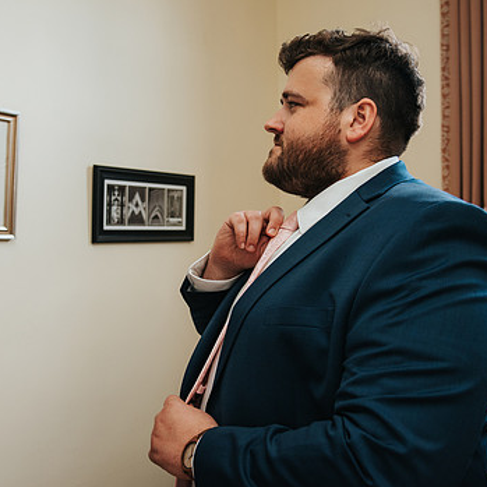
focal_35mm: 40
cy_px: 224
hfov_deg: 41.6
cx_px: 186
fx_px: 637
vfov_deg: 41.8
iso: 800
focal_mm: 28
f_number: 4
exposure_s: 1/200
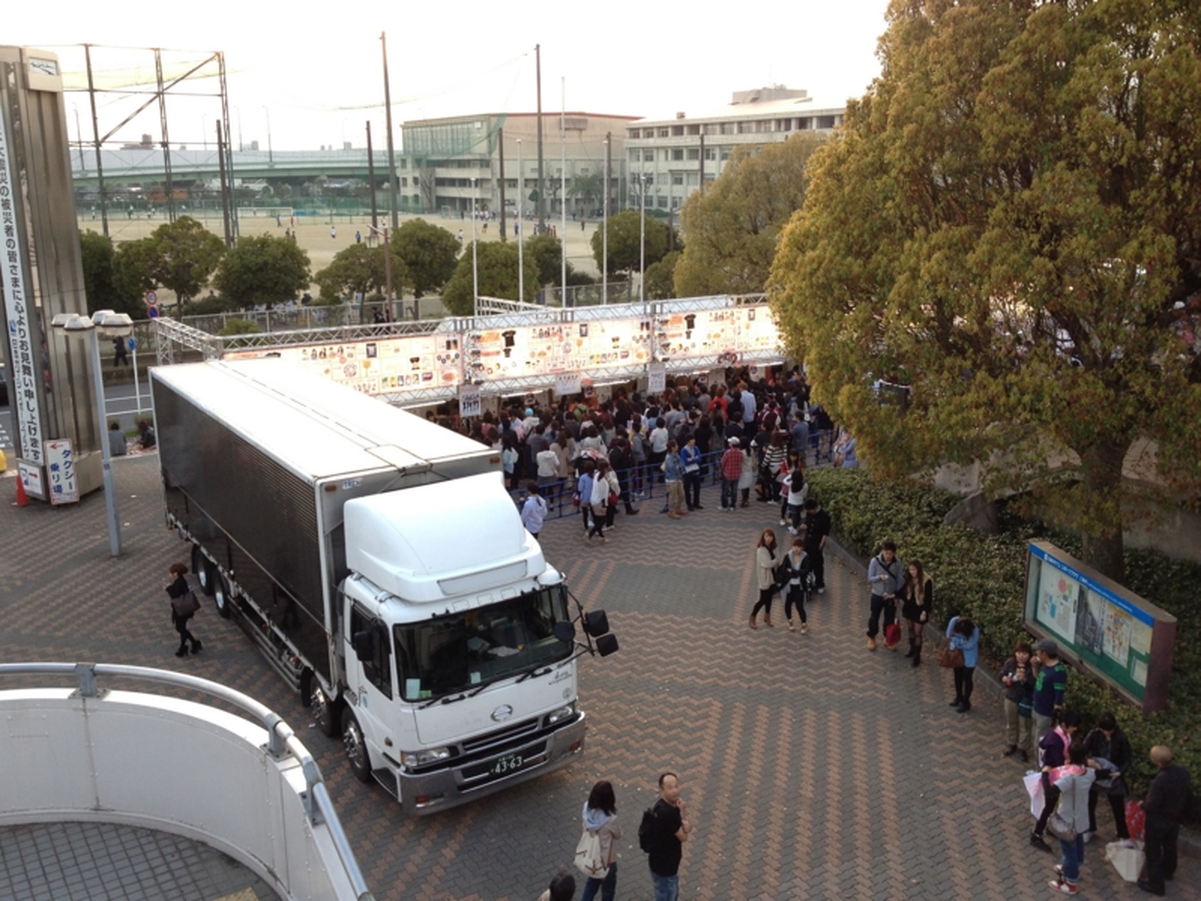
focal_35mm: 35
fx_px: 1214
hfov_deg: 52.6
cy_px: 450
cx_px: 600
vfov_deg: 40.7
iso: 64
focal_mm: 4.28
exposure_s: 1/120
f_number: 2.4
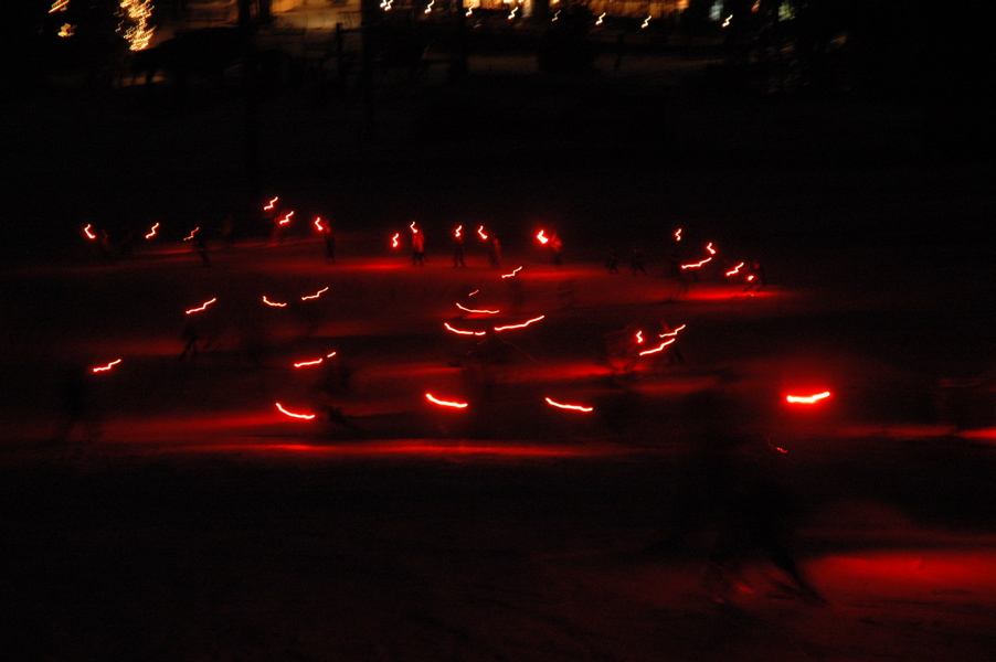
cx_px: 498
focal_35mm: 105
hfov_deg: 19.5
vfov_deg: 13.0
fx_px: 2903
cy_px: 331
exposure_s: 1/3
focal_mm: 70
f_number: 4.5
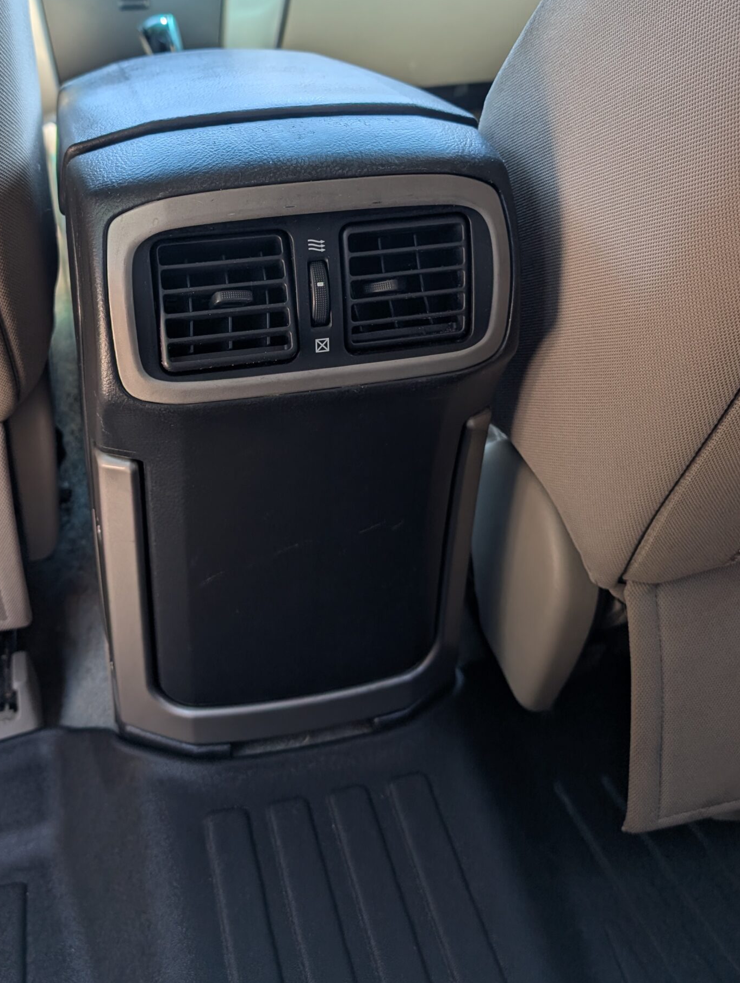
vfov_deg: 52.6
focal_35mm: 34
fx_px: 966
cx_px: 293
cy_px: 310
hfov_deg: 41.7
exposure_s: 1/319
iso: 64
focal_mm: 6.9
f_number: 1.68
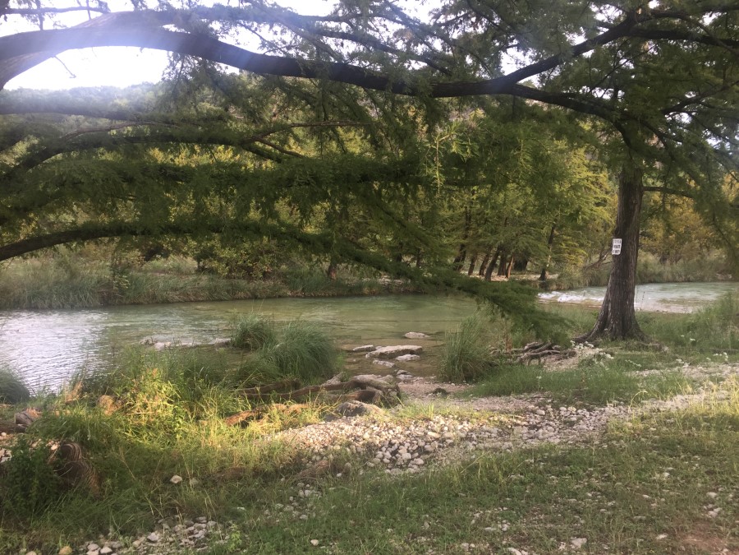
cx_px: 370
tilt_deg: -2.1
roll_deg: -0.5
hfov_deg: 61.7
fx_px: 619
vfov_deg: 48.2
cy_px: 278
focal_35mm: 29
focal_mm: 4.15
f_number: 2.2
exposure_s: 1/60
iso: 32
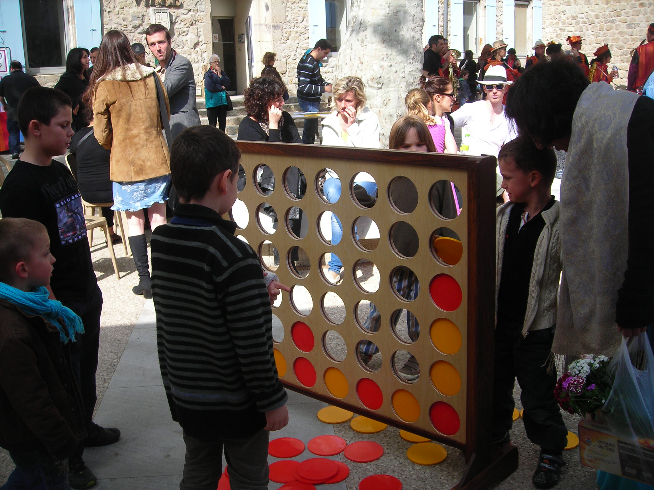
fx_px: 718
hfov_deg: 49.0
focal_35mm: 38
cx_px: 327
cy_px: 245
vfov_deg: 37.7
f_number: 3.2
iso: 50
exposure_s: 1/240
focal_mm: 6.3
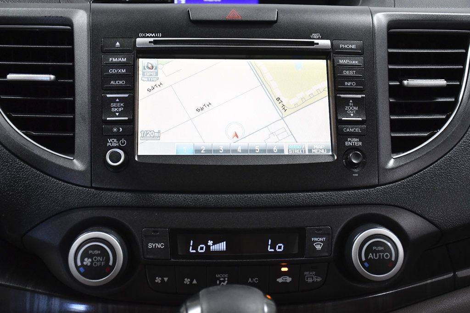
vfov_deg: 26.0
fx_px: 679
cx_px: 235
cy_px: 156
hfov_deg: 38.2
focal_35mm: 52
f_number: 4.2
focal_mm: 35
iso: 2500
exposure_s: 1/250
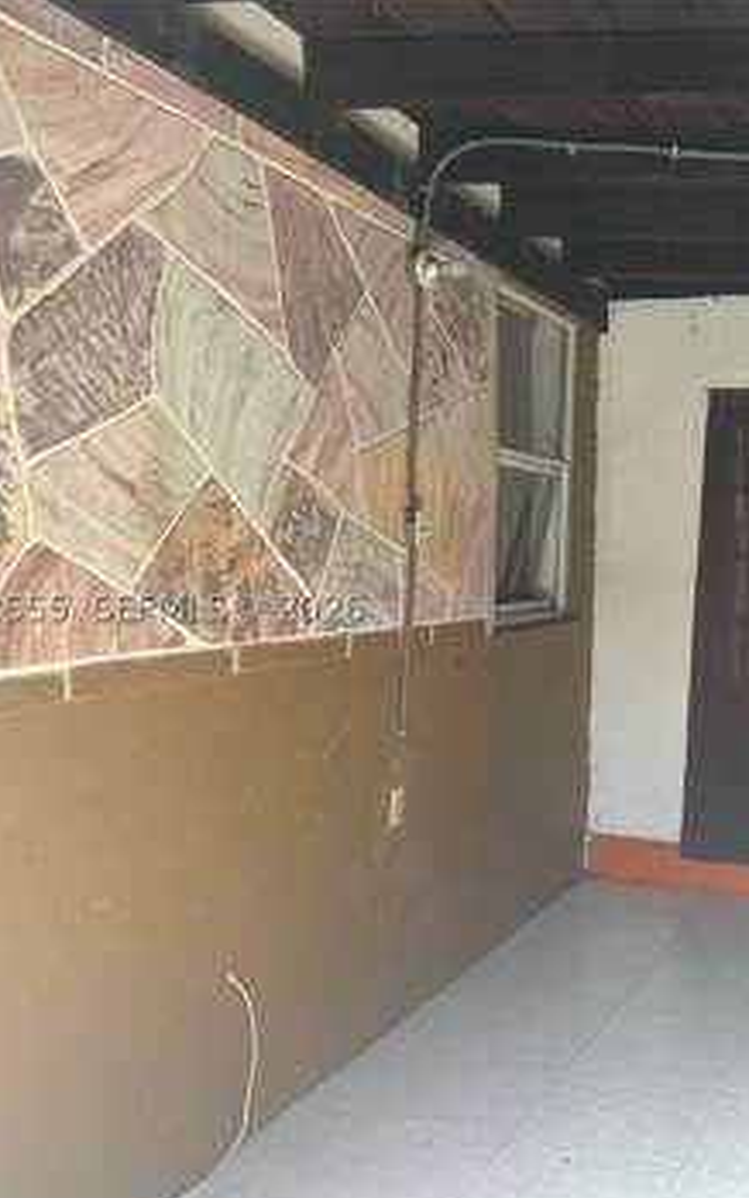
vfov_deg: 55.3
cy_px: 608
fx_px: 1144
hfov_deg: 34.2
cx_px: 680
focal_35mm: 35
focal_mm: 6.86
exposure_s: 1/183
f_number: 1.78
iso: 80
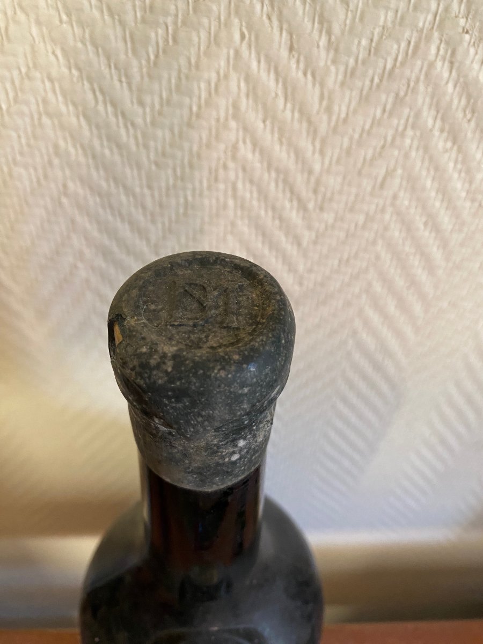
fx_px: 465
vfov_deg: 69.4
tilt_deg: -44.4
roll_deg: -1.0
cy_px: 322
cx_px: 242
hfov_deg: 54.9
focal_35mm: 25
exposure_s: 1/60
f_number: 1.8
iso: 250
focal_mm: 4.25
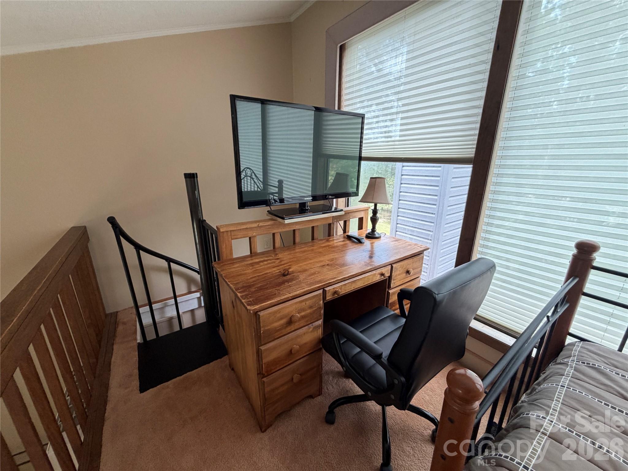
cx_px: 314
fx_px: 254
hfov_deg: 102.1
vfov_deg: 85.7
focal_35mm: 14
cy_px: 236
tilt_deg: -11.8
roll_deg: +1.5
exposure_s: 1/121
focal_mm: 2.22
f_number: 2.2
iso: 160
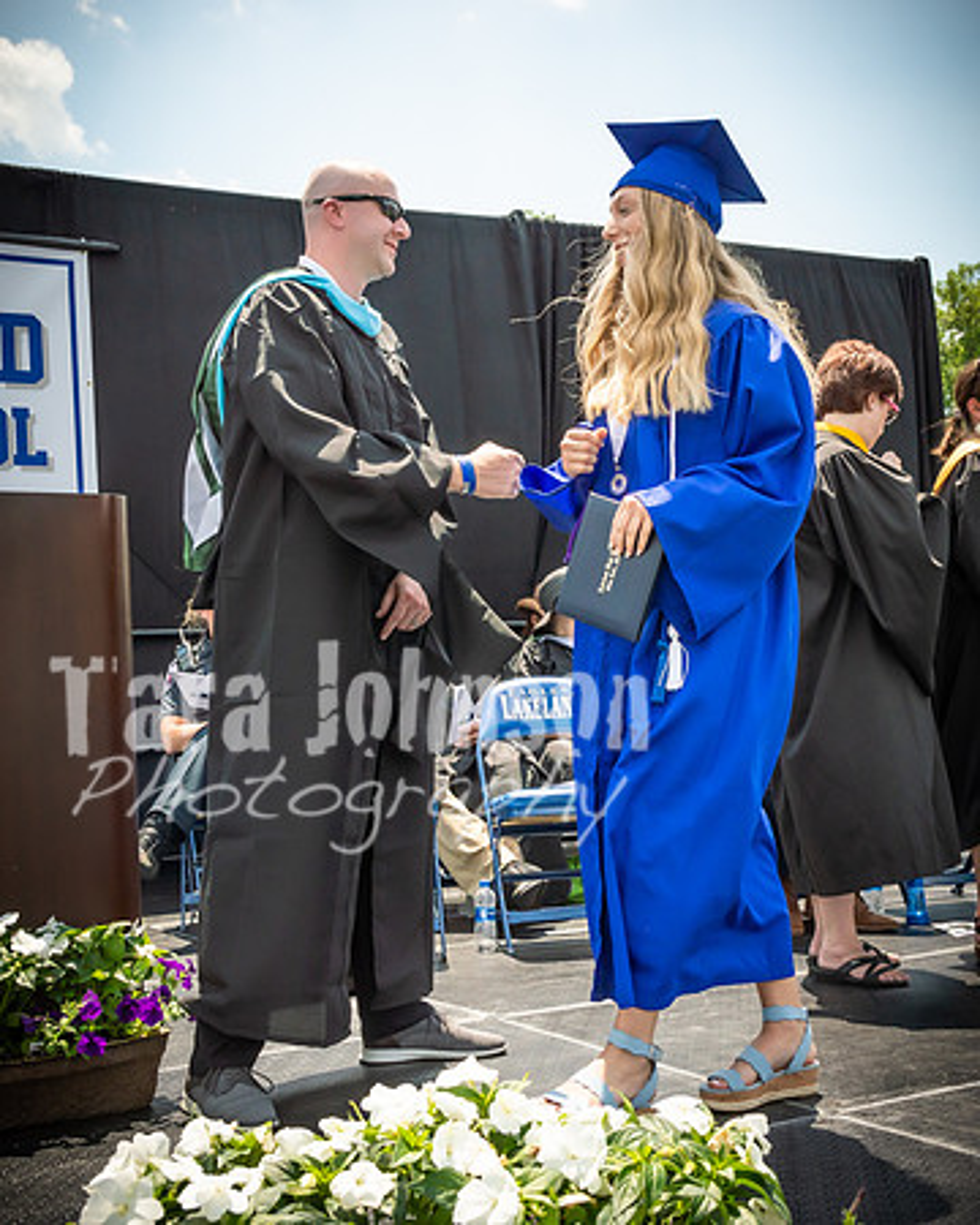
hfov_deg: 29.7
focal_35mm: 51
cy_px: 612
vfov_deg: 36.8
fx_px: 1839
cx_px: 599
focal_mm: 24
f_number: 7.1
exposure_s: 1/800
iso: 200
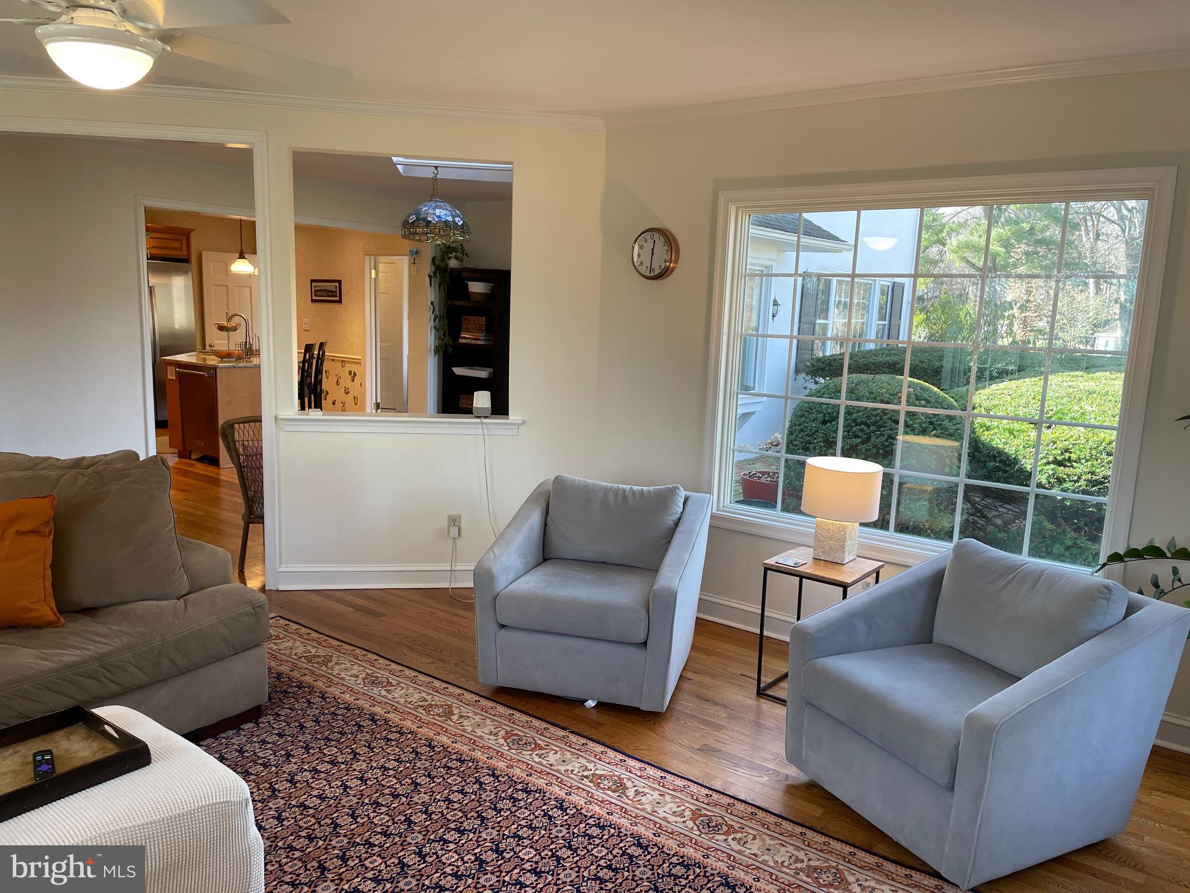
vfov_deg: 53.1
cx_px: 595
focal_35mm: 26
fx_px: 894
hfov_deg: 67.3
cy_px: 446
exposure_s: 1/120
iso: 80
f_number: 1.6
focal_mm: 4.2
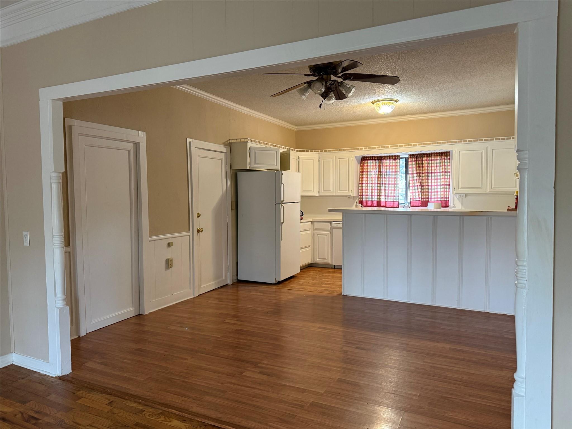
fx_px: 397
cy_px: 214
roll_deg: +1.2
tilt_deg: -3.2
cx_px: 286
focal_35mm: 24
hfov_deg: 71.6
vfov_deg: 56.8
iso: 250
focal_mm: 6.76
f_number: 1.78
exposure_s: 1/60
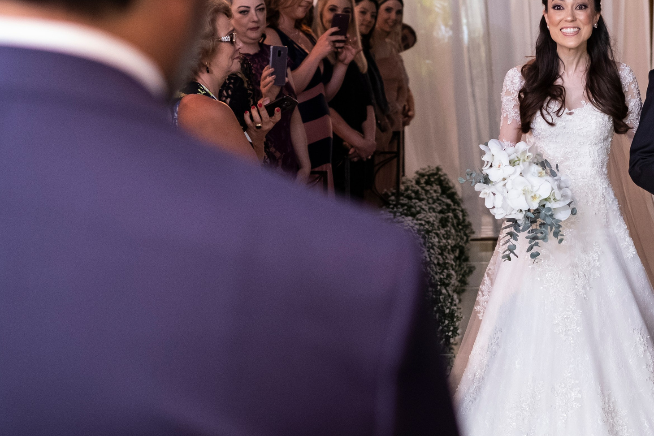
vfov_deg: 14.7
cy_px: 253
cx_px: 461
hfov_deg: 21.8
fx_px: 1690
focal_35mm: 93
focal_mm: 35
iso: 2500
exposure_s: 1/125
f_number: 2.2
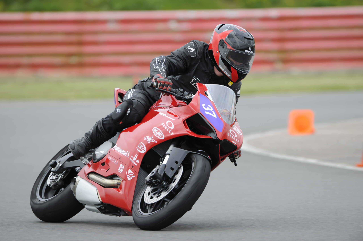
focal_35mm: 500
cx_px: 182
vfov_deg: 2.7
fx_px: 5038
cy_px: 120
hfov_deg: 4.1
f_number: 5.6
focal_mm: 500
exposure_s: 1/400
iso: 200
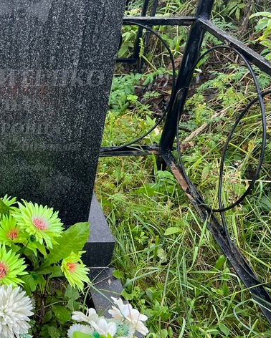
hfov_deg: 32.5
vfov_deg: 42.7
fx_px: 431
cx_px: 9
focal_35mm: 43
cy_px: 135
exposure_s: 1/123
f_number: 1.5
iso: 32
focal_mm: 5.7
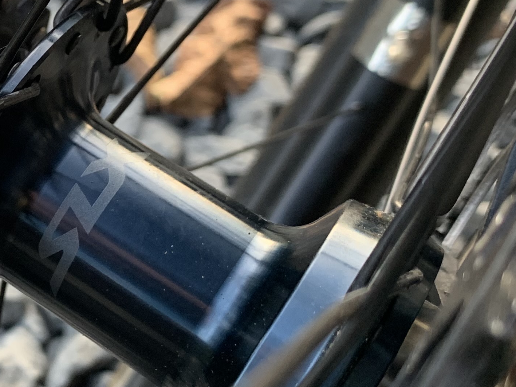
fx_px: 1103
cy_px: 127
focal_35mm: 74
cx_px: -25
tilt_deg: -54.4
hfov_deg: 24.8
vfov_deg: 19.8
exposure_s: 1/60
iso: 100
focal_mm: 4.25
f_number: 1.8
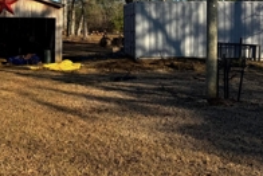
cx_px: 16
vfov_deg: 25.8
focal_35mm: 51
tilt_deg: +1.3
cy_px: 21
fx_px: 373
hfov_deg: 36.0
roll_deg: -0.8
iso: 80
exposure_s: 1/3597
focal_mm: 6.76
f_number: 1.78
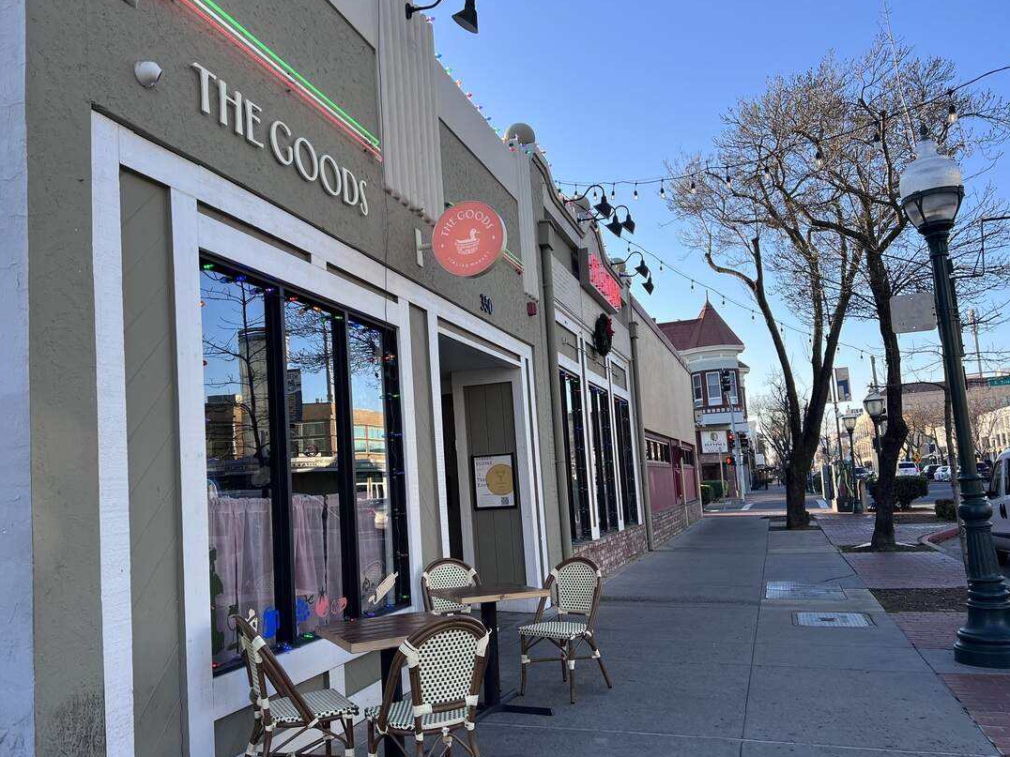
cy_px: 401
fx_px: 846
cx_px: 457
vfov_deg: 48.2
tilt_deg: +8.1
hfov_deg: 61.5
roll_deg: +4.3
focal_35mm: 29
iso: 50
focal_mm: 5.7
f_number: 1.5
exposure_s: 1/957
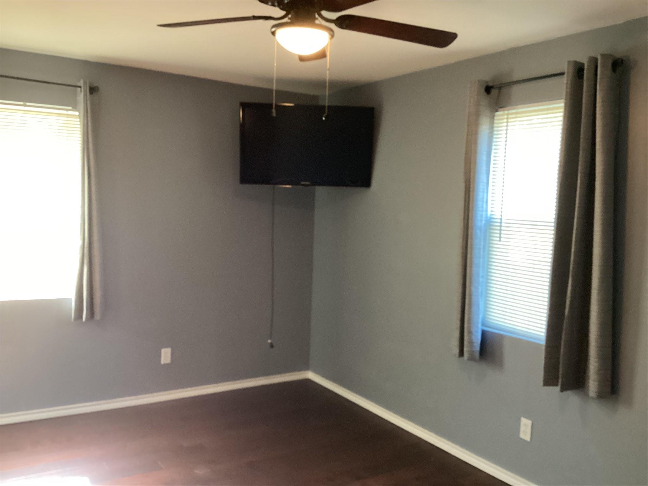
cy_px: 243
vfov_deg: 45.4
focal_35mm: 31
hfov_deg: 58.4
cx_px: 324
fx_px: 580
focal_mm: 3.3
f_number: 2.4
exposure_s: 1/60
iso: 320
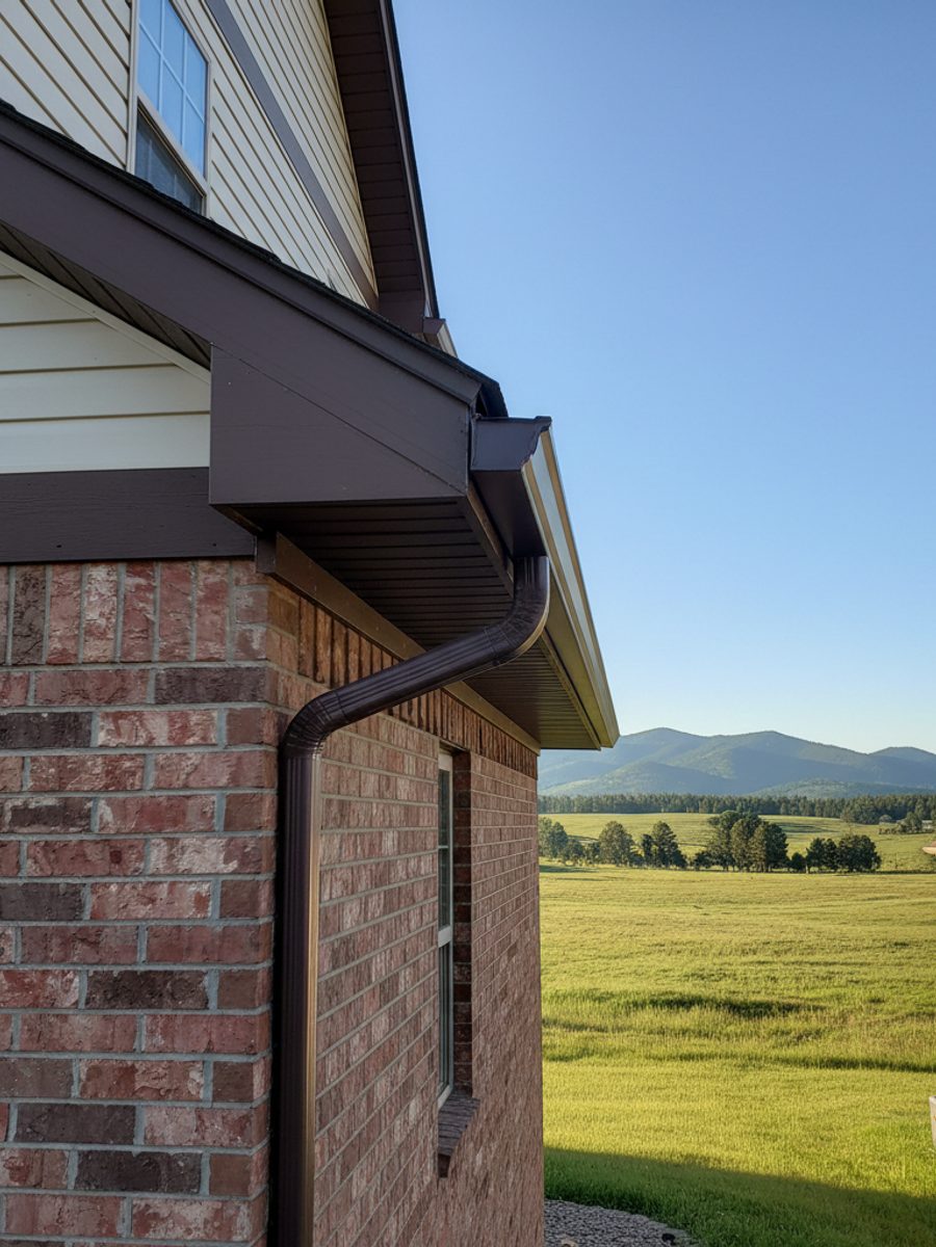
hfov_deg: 56.8
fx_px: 865
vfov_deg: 71.6
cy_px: 624
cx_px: 468
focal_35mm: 24
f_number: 1.78
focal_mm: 6.8
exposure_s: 1/1036
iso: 547
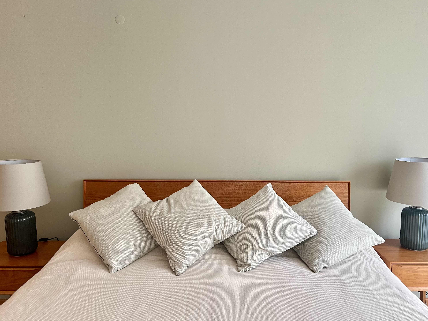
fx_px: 334
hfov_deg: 65.3
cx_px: 217
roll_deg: +0.9
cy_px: 157
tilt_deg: -8.4
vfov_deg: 51.3
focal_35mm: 27
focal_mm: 5.7
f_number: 1.5
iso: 160
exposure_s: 1/60
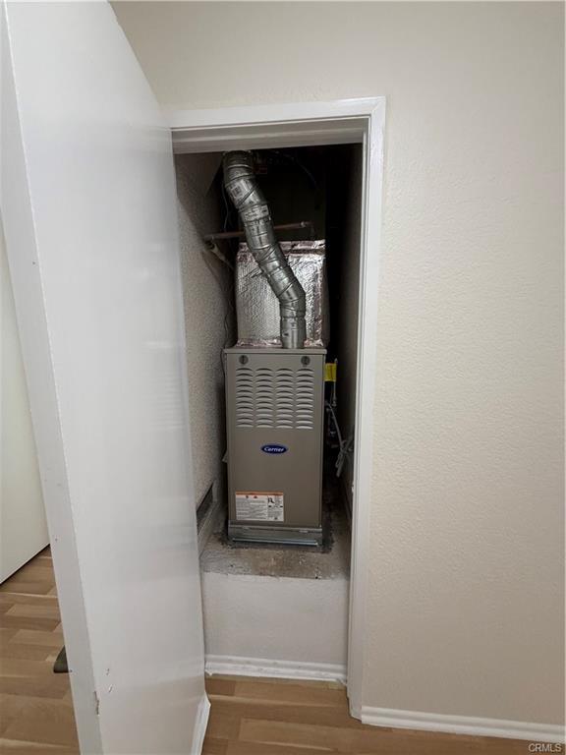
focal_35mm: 14
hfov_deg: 85.7
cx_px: 283
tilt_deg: -7.7
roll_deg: +0.2
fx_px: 305
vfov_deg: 102.1
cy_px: 378
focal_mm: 2.22
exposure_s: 1/120
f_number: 2.2
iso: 250
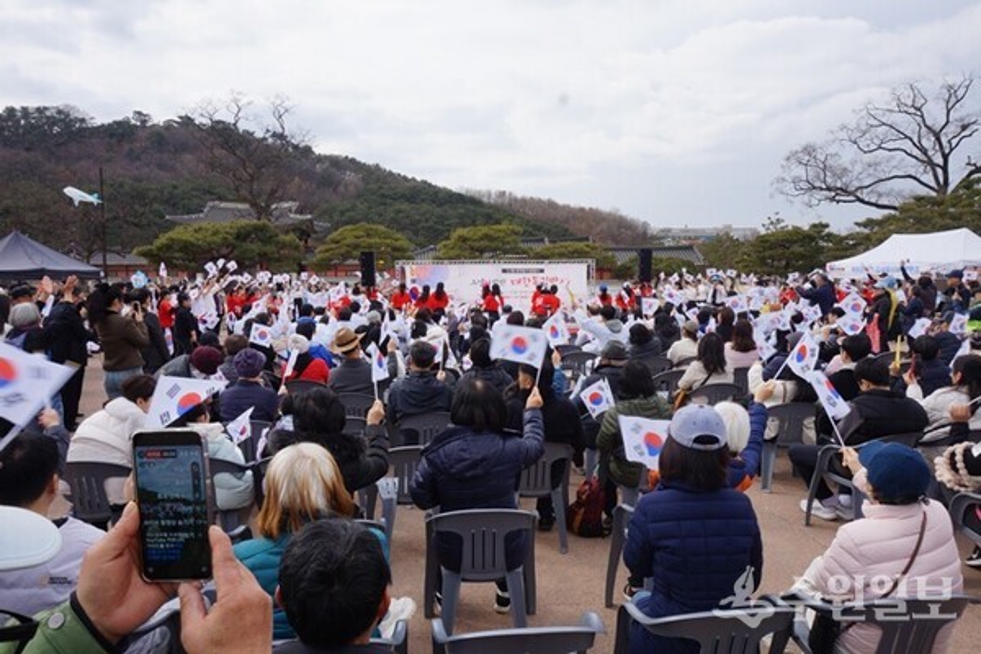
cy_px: 327
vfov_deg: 53.1
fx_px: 654
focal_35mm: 24
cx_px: 490
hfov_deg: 73.7
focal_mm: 16
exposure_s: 1/80
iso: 100
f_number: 14
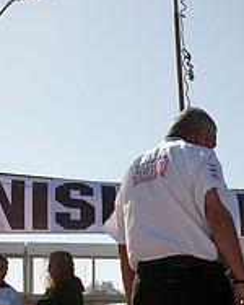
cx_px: 340
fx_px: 838
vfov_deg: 19.9
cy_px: 307
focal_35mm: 93
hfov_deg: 15.5
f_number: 13
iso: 400
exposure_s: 1/640
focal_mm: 32
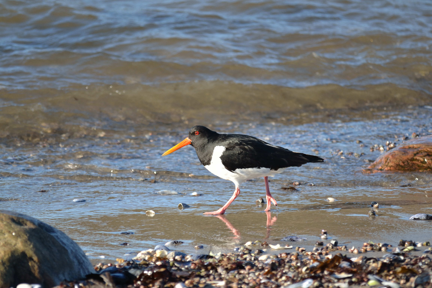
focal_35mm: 750
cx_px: 216
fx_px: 8999
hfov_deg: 2.7
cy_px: 144
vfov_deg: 1.8
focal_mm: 500
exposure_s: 1/500
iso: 400
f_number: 6.3
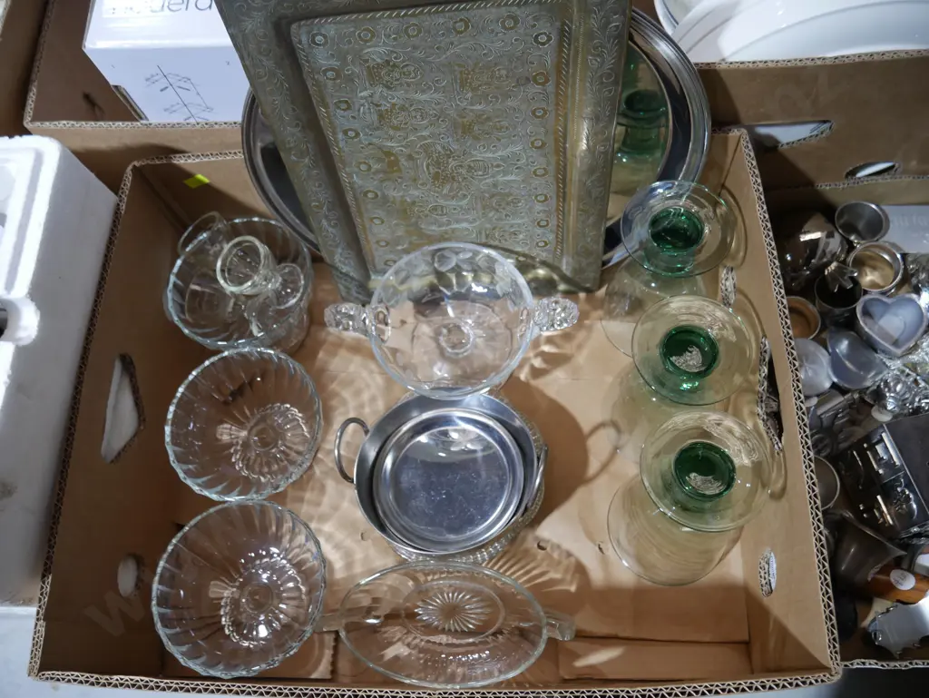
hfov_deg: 63.4
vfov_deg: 49.8
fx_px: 752
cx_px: 464
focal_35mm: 28
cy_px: 349
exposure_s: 1/60
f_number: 3.5
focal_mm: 14
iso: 400
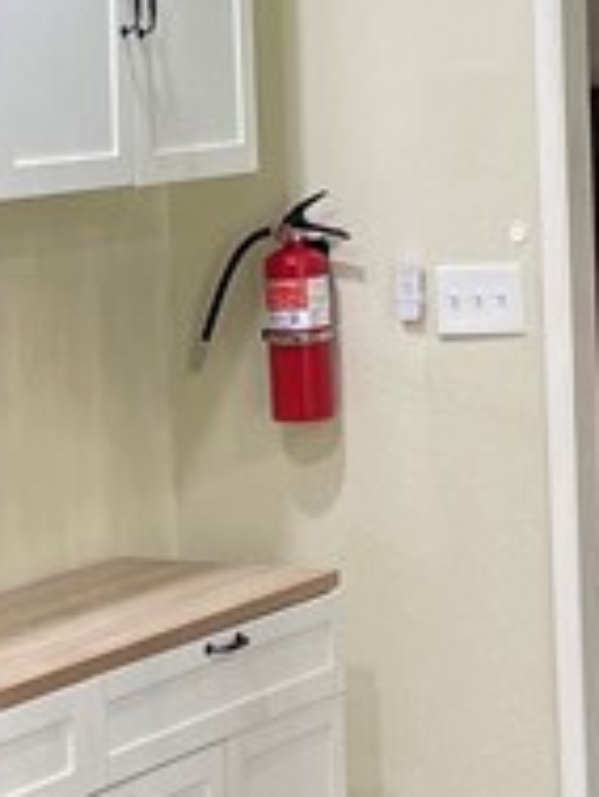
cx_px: 413
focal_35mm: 141
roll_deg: +1.5
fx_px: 3250
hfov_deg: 10.5
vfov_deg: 13.8
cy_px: 46
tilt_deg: -0.1
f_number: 1.6
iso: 64
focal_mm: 4.2
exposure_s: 1/60
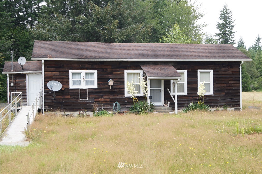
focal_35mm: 42
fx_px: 305
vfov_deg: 31.8
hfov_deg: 46.4
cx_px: 131
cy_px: 87
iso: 100
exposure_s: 1/100
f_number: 5.6
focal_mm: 28
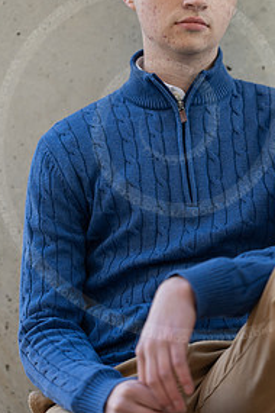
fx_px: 1535
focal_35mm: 134
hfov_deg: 10.2
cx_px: 185
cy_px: 155
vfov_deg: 15.3
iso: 100
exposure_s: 1/160
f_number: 1.8
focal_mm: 85
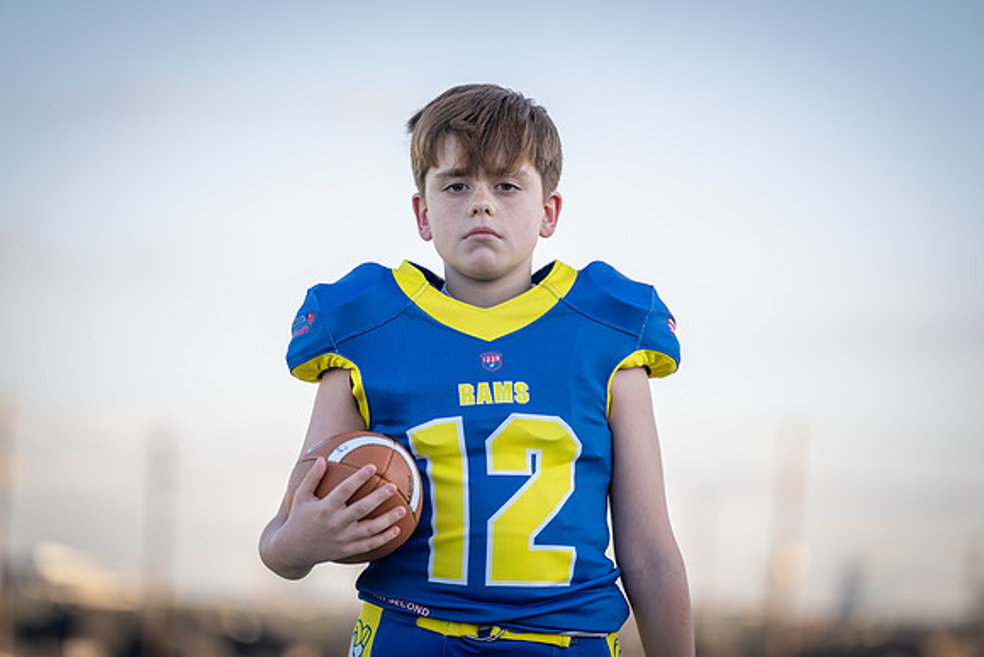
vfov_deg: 8.5
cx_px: 492
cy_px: 328
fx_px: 4429
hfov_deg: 12.7
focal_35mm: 162
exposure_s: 1/400
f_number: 2.8
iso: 100
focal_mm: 162
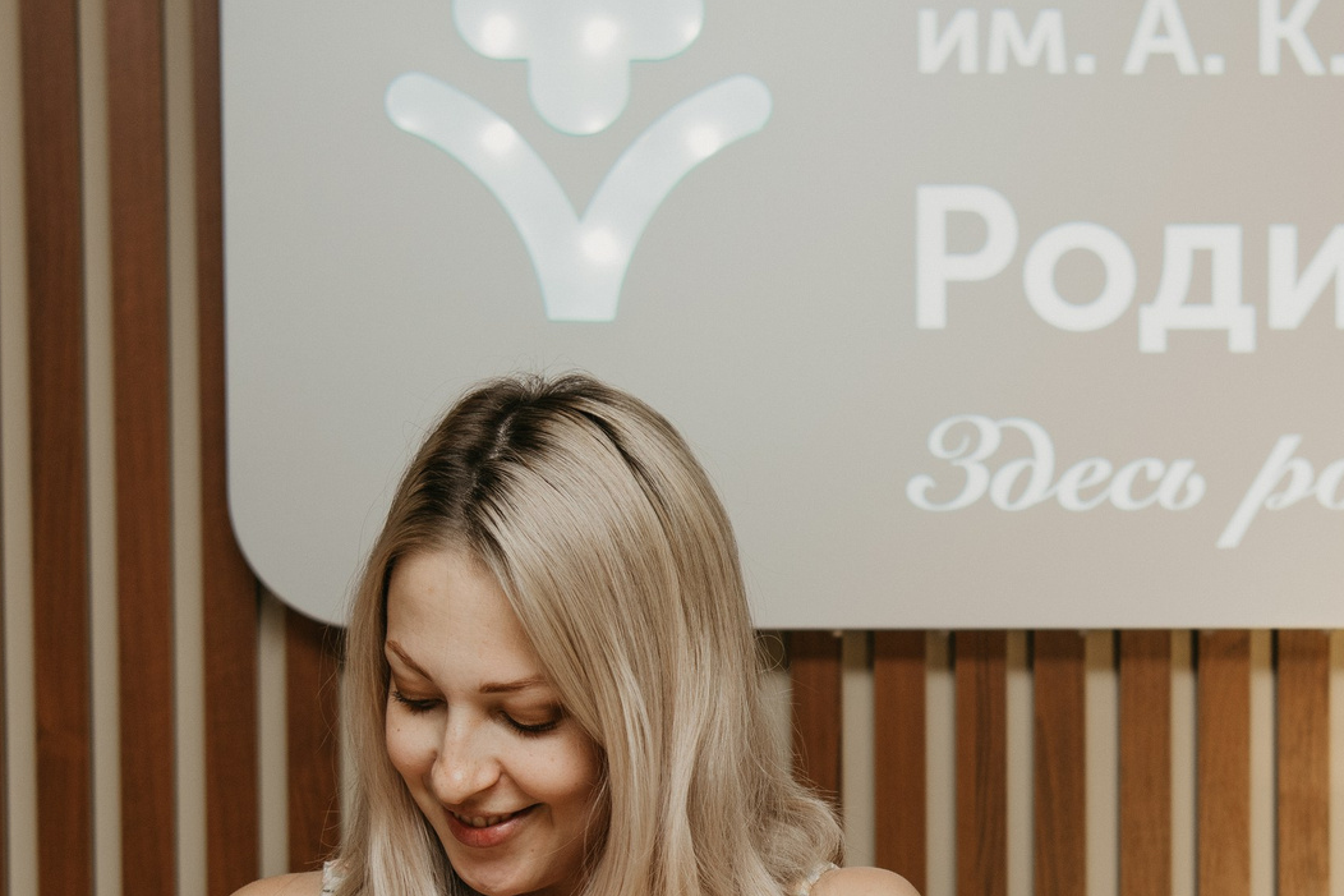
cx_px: 956
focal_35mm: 105
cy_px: 742
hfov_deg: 19.4
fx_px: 3919
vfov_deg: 13.0
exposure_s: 1/160
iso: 125
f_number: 4
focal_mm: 42
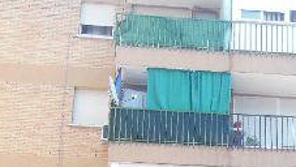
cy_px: 258
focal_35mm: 89
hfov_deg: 23.7
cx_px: 223
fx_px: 699
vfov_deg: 12.8
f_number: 3.7
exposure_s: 1/200
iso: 125
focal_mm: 5.2
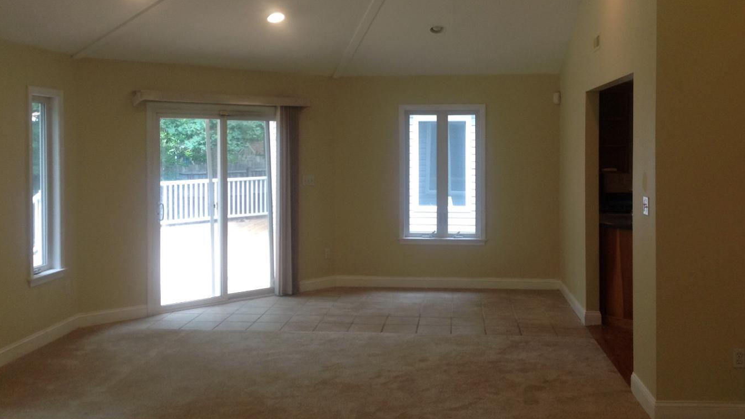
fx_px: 810
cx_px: 399
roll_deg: -0.1
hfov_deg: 49.4
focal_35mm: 41
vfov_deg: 28.9
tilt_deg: -2.0
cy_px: 154
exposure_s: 1/30
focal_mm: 4.28
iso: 50
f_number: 2.4
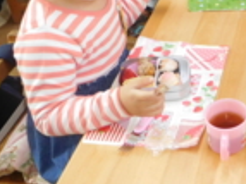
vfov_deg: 20.7
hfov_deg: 24.3
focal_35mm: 70
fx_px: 497
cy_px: 34
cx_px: 320
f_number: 3.4
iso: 320
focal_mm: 4.5
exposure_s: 1/30
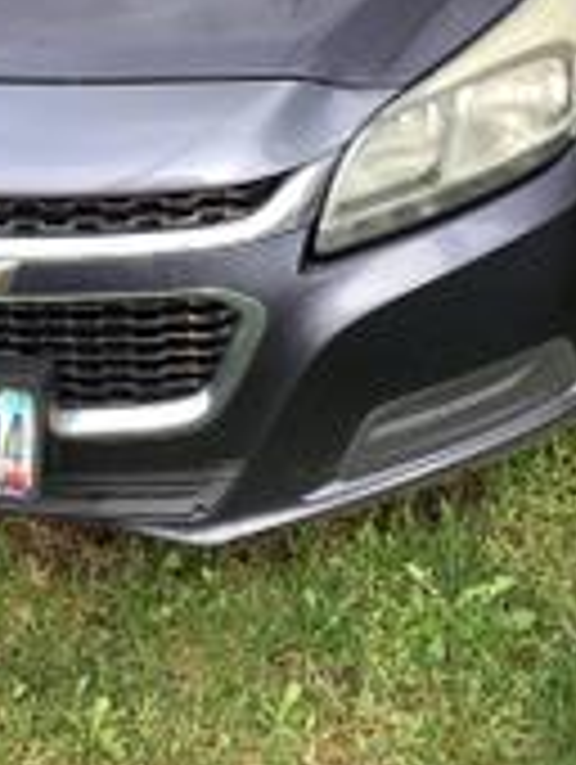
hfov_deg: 21.2
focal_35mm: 69
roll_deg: -2.6
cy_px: 4
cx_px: 144
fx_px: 1527
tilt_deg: -24.8
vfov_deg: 26.6
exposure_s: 1/203
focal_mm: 3.3
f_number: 2.4
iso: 25
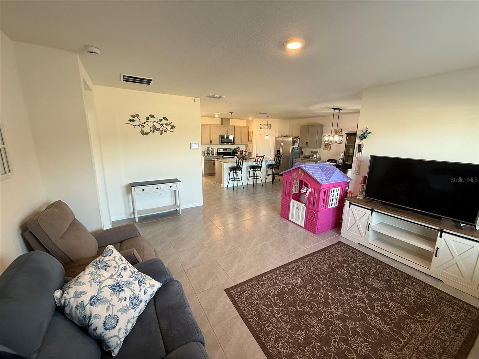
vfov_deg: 85.7
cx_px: 240
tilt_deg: -11.0
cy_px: 180
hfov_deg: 102.1
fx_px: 194
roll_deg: -0.7
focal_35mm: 14
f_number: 2.2
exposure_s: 1/60
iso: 320
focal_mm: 2.22
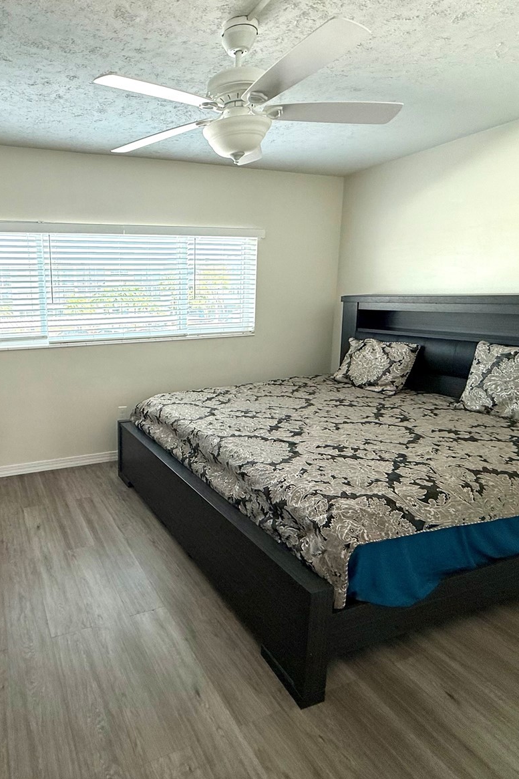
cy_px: 379
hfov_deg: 58.9
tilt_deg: -10.2
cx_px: 135
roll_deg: +1.1
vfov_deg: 84.0
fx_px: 432
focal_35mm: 20
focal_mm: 2.22
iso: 80
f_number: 2.2
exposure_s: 1/120
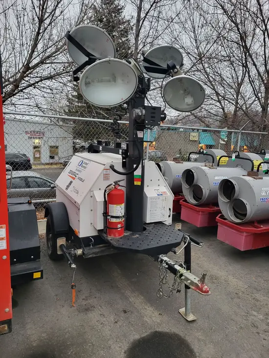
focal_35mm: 26
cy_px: 179
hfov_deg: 53.1
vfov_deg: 67.3
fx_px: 269
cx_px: 134
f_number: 1.8
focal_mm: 5.4
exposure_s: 1/120
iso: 250
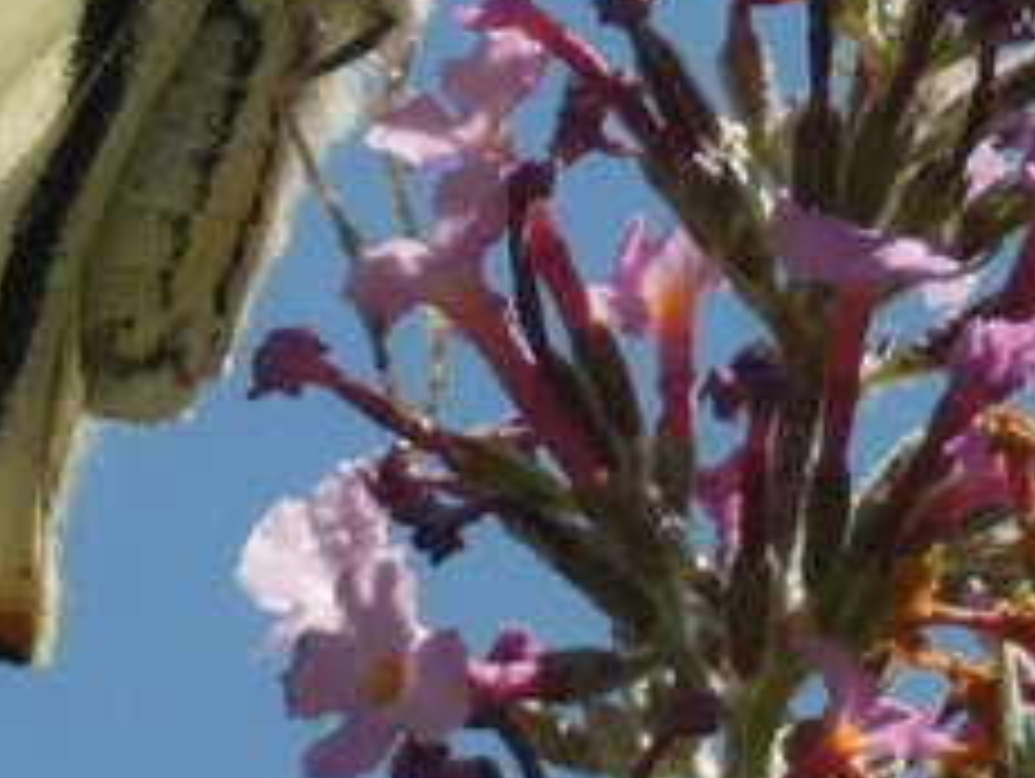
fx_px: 17569
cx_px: -40
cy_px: 112
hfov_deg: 3.4
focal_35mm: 587
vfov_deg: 2.5
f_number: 5.5
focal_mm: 37.8
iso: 160
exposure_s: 1/320
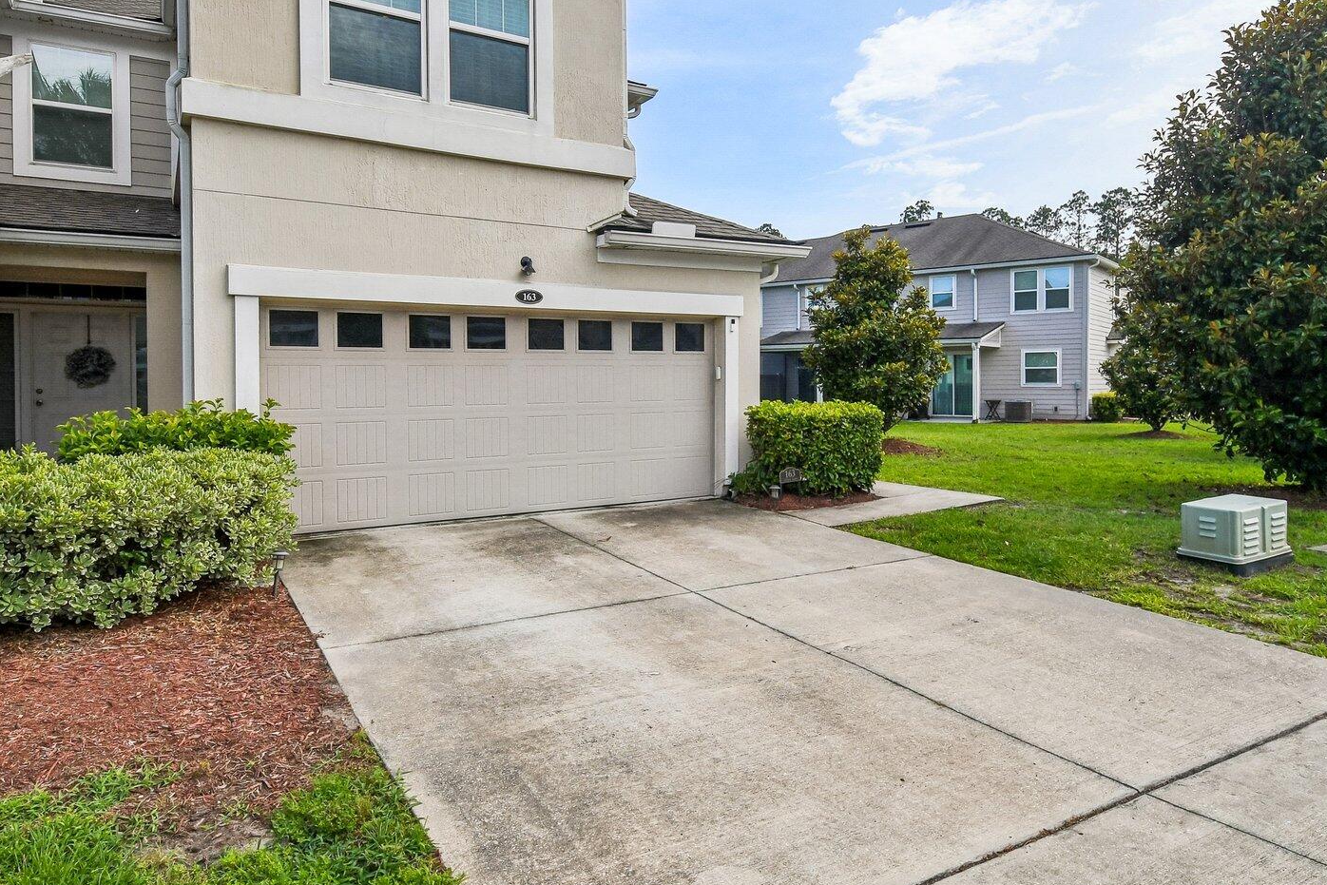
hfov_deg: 78.6
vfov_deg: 56.8
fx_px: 811
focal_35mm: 22
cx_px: 652
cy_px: 358
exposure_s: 1/800
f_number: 8
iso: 400
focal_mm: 10
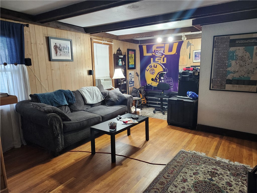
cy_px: 96
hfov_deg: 73.9
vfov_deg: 58.9
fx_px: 171
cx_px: 128
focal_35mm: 23
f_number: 1.8
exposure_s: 1/120
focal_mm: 5.54
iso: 1000
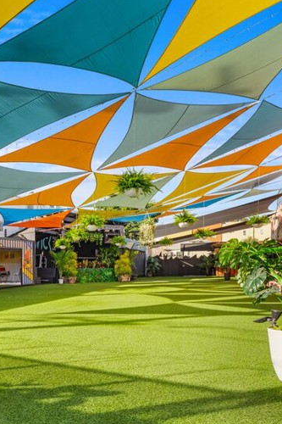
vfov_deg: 64.2
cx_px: -41
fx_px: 329
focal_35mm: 28
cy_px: 274
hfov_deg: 37.3
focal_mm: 14
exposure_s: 1/80
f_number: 8
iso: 250
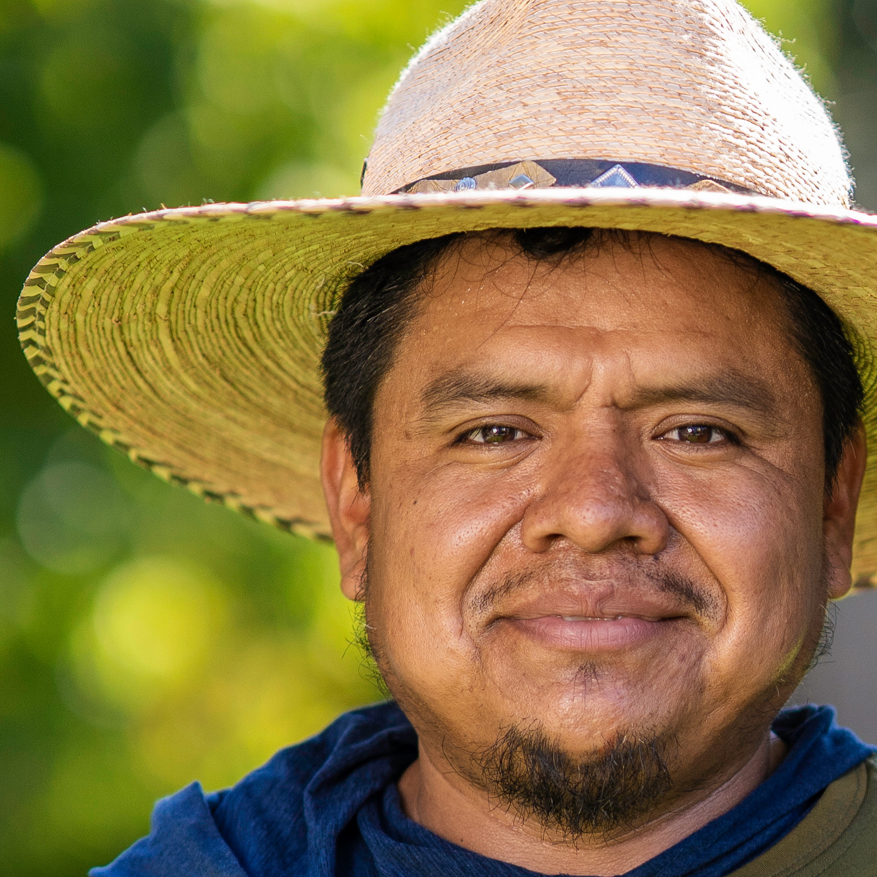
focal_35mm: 290
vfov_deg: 6.0
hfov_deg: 6.0
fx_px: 8312
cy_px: 1066
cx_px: 572
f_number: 1.6
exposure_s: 1/1600
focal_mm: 85
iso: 200
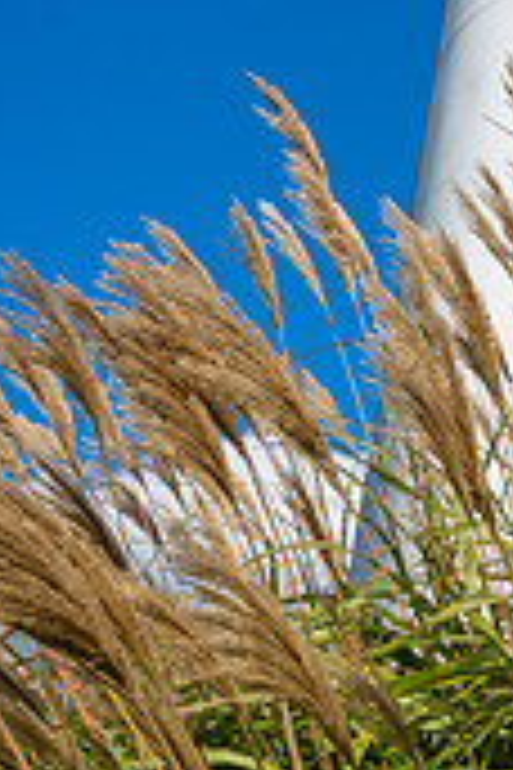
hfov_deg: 20.0
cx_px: 644
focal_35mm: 63
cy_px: -180
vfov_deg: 27.6
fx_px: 1347
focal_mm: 16
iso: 100
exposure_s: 1/160
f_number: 13
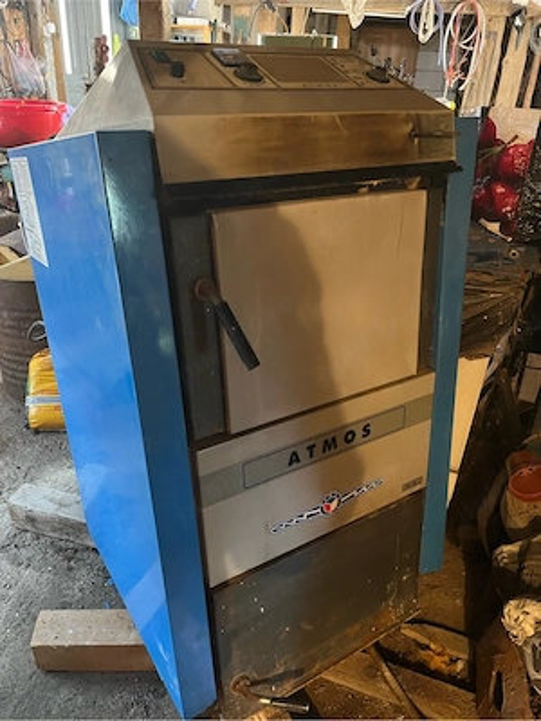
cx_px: 270
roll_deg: -2.5
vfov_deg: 67.3
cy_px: 360
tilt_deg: -28.1
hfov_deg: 53.1
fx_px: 542
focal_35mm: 26
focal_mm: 5.1
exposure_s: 1/25
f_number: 1.6
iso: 500
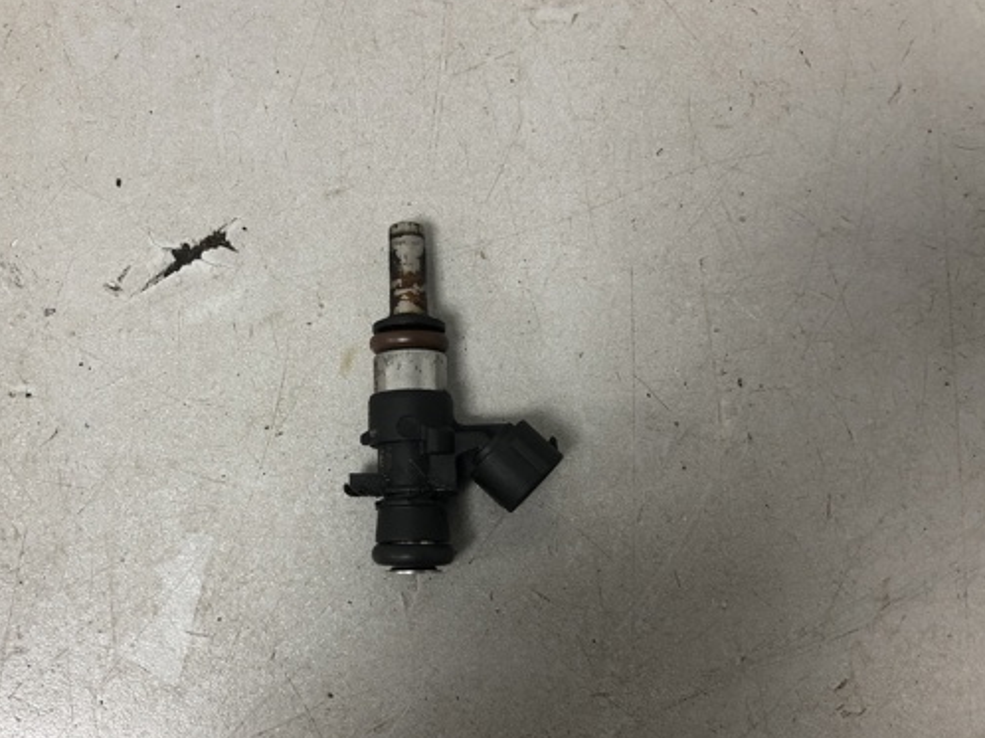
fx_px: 1024
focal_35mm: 36
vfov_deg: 39.6
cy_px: 417
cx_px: 423
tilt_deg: -81.7
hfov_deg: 51.2
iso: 32
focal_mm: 4
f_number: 1.8
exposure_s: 1/25
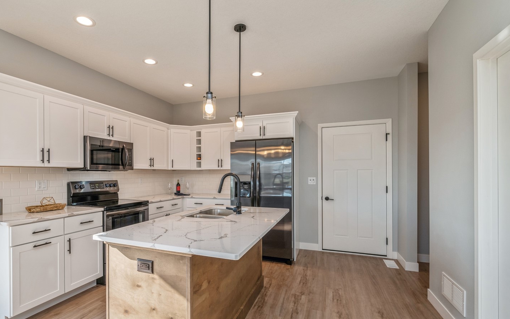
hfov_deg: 91.8
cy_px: 174
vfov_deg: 66.0
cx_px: 220
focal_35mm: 18
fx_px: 245
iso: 200
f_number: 8
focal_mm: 14.5
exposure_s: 1/30
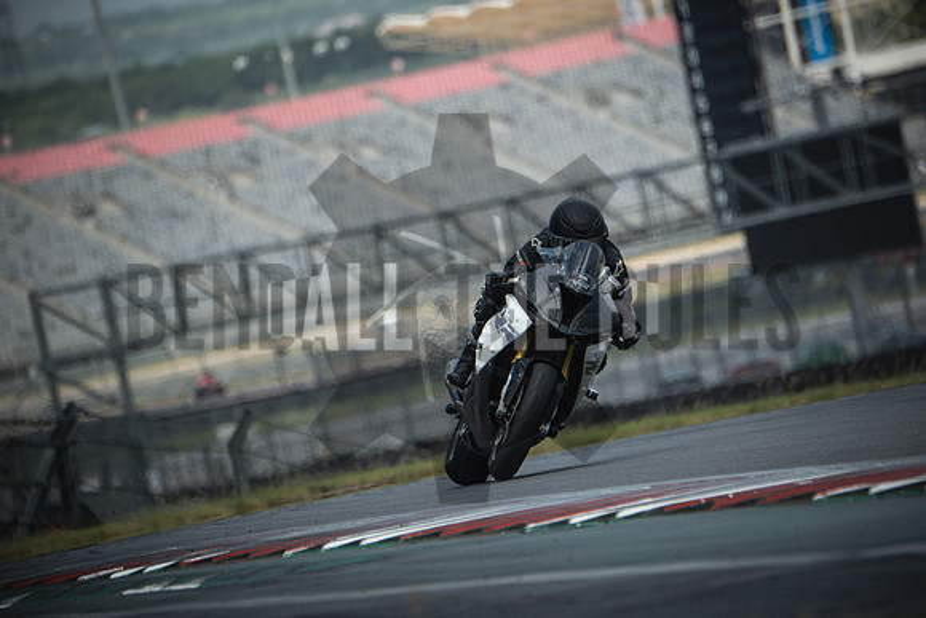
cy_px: 309
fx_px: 15436
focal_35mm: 600
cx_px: 463
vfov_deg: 2.3
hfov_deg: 3.4
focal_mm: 400
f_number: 5.6
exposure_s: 1/2000
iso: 1000
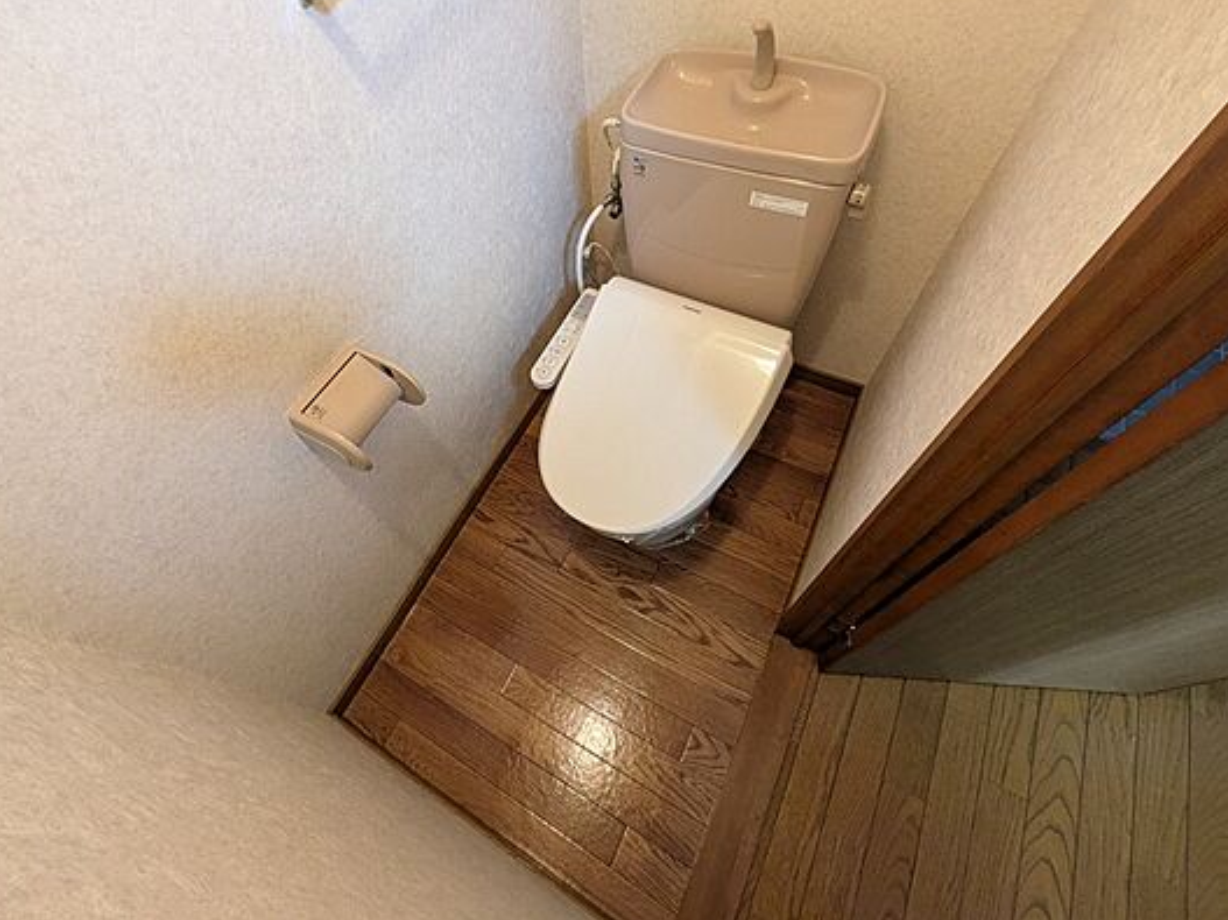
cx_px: 529
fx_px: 603
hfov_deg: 90.5
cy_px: 389
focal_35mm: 17
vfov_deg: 74.2
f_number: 2.2
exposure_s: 1/24
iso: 237
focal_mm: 1.83
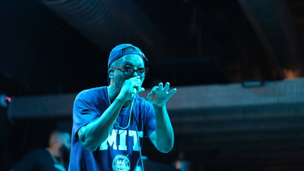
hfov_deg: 22.4
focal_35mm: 95
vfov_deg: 12.7
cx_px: 143
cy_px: 82
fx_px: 766
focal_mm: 56
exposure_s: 1/160
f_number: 1.4
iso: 8000
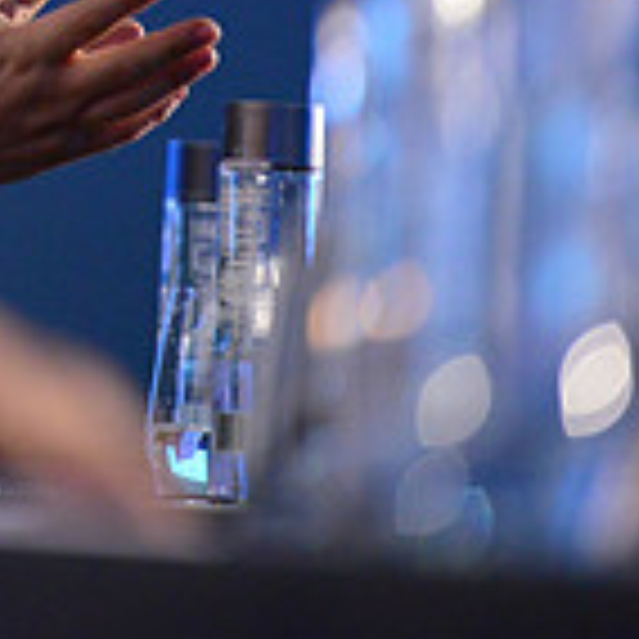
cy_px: -205
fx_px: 13429
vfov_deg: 2.7
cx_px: -572
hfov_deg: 2.7
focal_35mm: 643
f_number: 2.8
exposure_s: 1/200
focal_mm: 185
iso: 4000
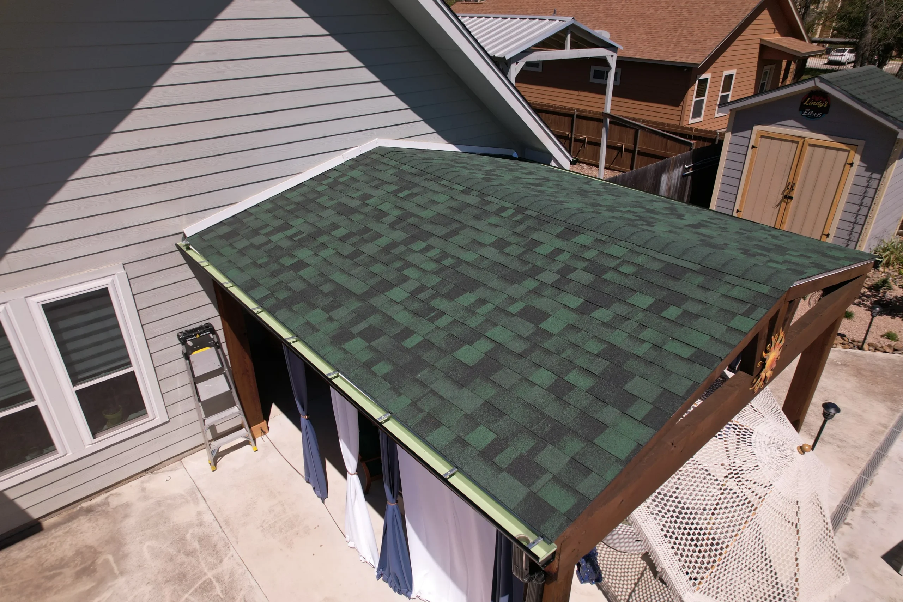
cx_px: 452
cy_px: 301
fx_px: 552
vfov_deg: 57.2
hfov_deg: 78.6
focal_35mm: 22
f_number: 2.8
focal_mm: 8.38
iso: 100
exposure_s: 1/60
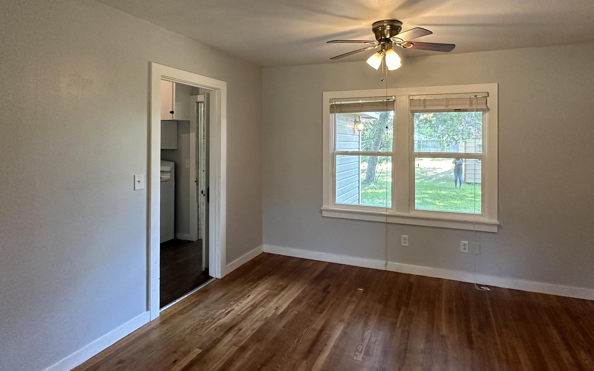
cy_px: 136
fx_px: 324
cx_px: 332
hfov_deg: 84.7
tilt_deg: -0.6
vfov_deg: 58.8
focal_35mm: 20
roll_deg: -0.6
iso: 320
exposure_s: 1/120
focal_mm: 2.22
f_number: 2.2
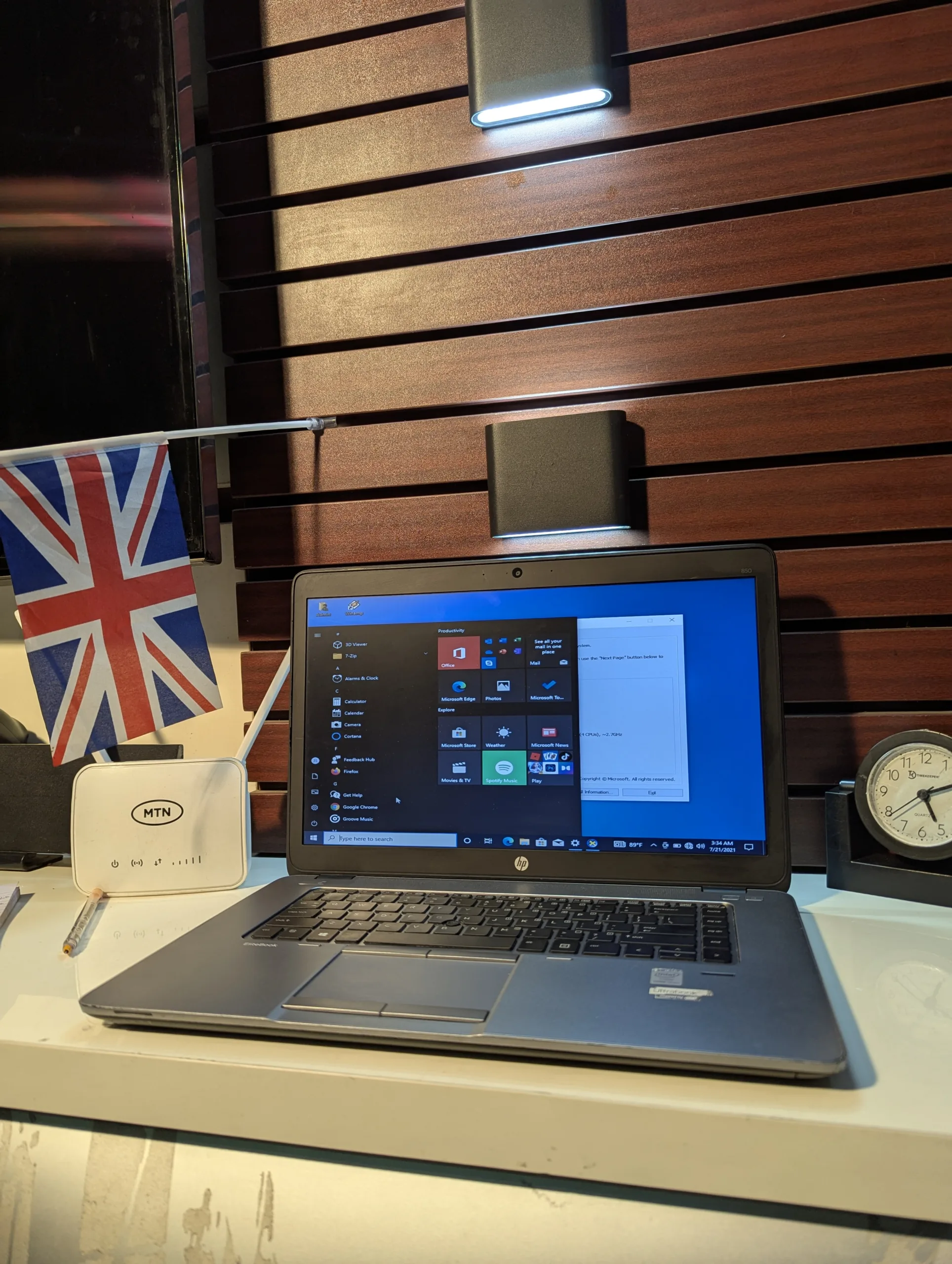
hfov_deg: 56.9
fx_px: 878
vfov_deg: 71.5
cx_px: 476
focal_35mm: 24
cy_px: 632
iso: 49
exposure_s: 1/75
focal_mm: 6.81
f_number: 1.85
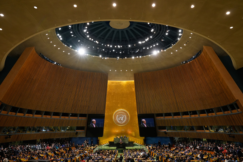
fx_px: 162
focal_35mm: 24
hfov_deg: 73.8
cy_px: 81
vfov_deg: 53.1
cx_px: 122
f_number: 5.6
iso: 1600
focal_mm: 24
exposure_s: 1/60
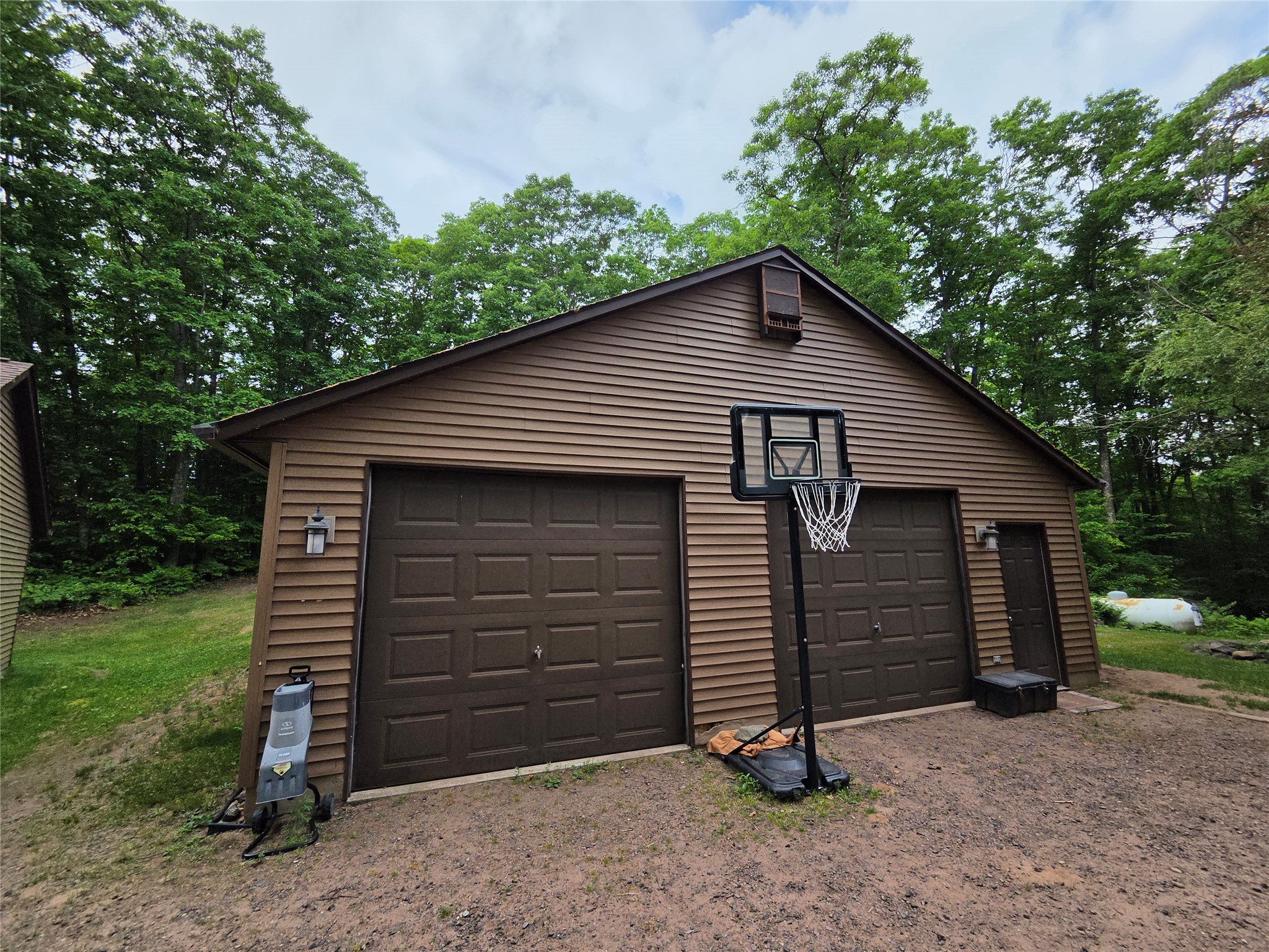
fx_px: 477
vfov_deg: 89.9
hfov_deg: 106.2
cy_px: 476
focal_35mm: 13
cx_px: 634
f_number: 2.2
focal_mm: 2.2
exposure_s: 1/2094
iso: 100
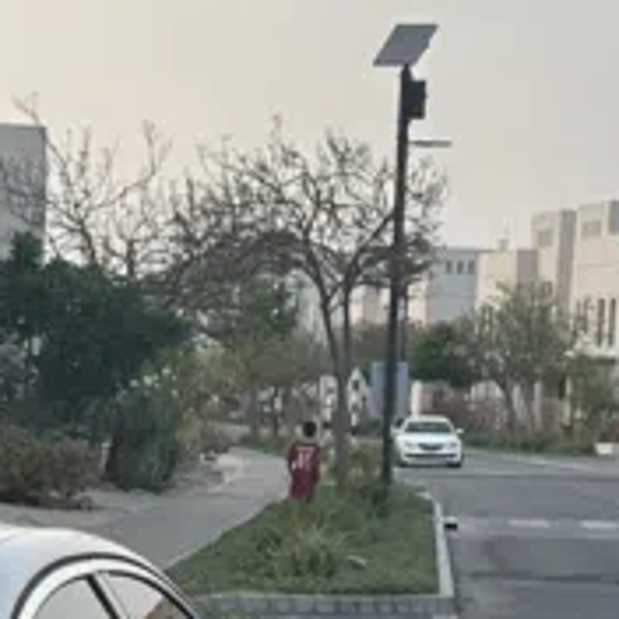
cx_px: -4
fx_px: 1558
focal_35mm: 77
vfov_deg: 22.1
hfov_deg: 21.7
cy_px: 528
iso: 80
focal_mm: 6.86
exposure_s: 1/1050
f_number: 1.78
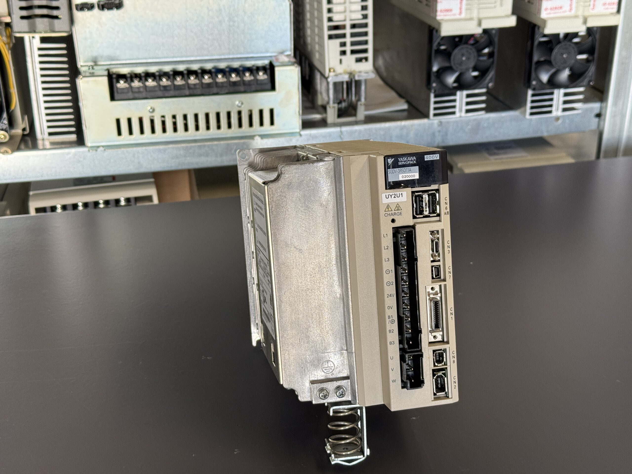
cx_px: 316
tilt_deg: -25.5
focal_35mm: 48
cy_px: 237
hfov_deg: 39.7
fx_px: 876
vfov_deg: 30.3
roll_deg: +1.0
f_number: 1.78
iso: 80
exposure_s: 1/100
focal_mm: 6.76
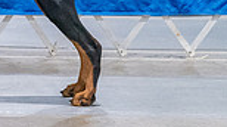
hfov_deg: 2.7
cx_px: -153
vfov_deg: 1.5
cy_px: -135
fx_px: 4753
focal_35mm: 791
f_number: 3.2
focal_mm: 200
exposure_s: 1/320
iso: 6400
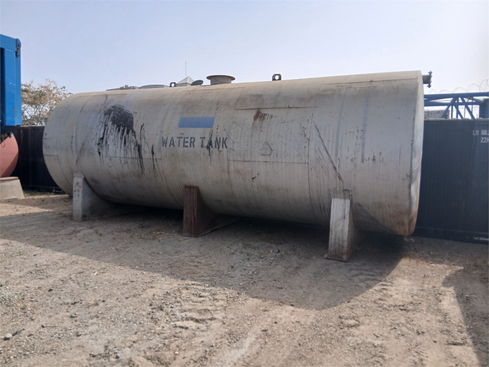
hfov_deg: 67.3
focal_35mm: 26
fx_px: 367
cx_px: 244
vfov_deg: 53.1
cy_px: 184
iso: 20
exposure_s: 1/483
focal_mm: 3.98
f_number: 1.8
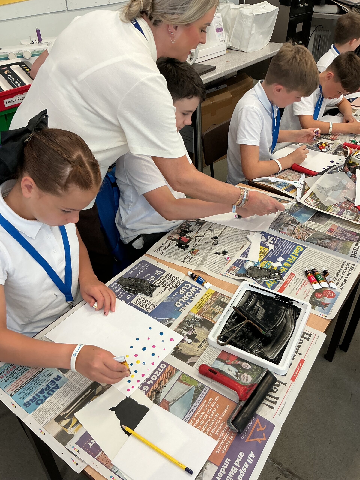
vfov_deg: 61.7
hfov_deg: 48.2
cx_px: 180
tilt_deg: -37.3
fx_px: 402
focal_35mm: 29
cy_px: 240
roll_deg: +2.4
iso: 50
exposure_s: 1/50
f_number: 1.8
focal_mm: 3
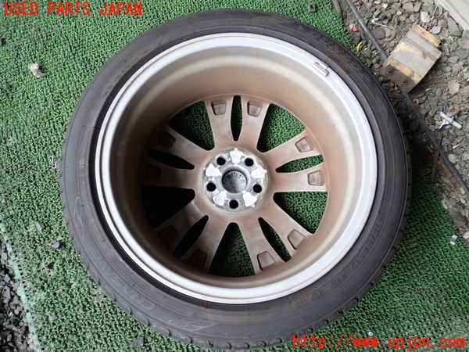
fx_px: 406
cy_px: 176
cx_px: 234
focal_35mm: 30
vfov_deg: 46.8
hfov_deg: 60.0
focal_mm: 5.4
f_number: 2.3
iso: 200
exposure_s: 1/60
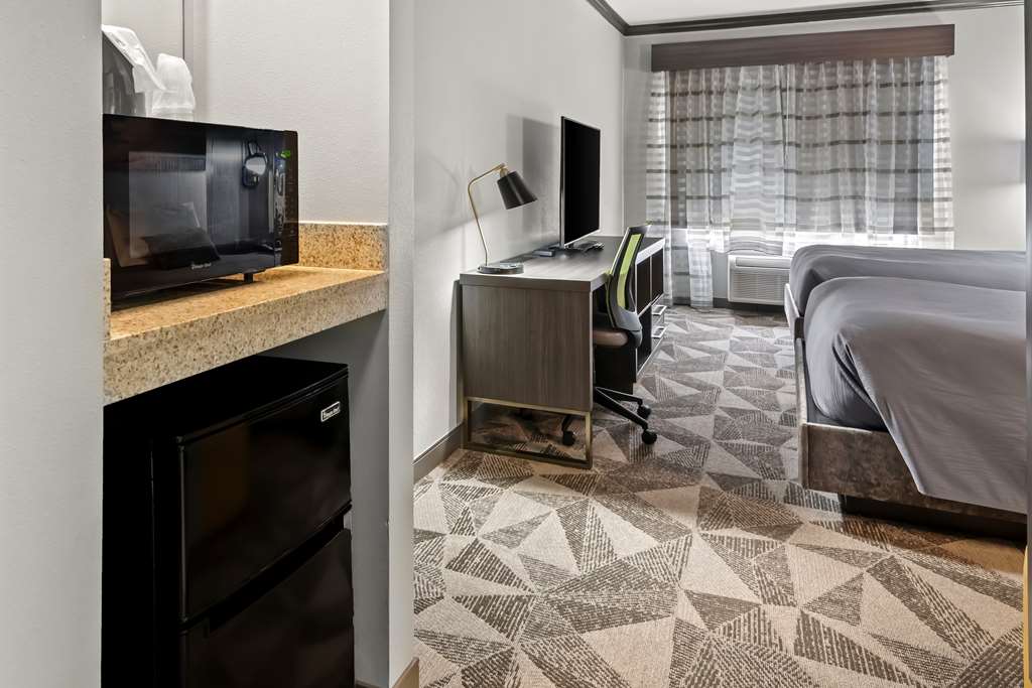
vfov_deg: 63.2
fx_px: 559
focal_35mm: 20
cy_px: 344
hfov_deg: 85.4
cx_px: 516
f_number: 8
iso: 800
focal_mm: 13
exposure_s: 1/2
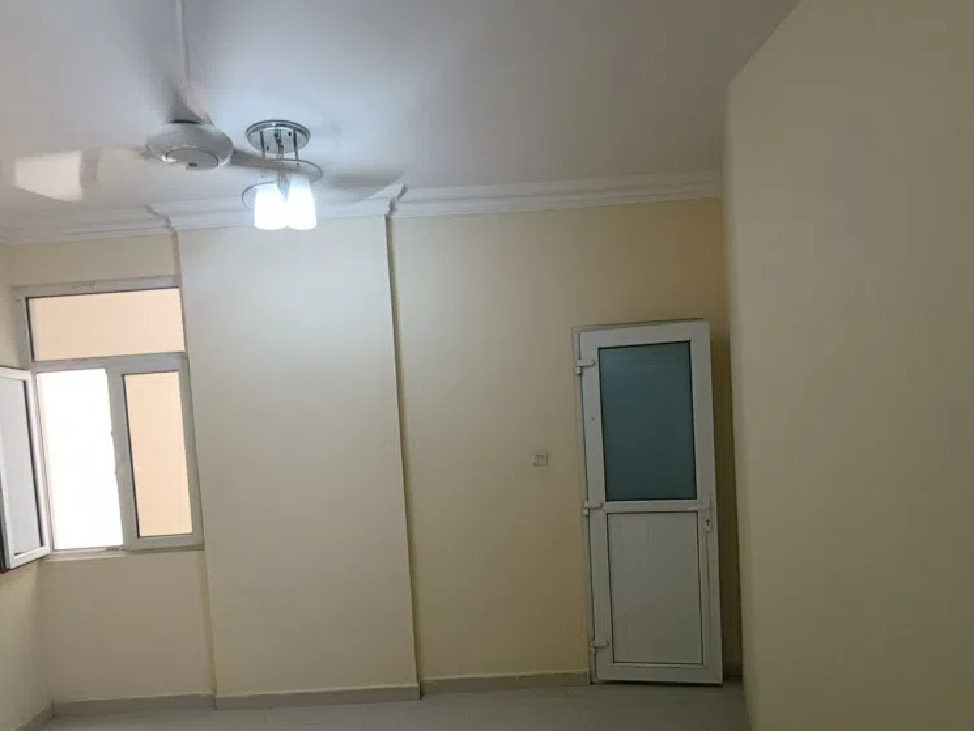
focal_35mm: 22
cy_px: 471
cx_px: 405
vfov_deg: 60.0
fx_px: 619
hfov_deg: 75.8
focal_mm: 1.68
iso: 160
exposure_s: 1/50
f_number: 2.2
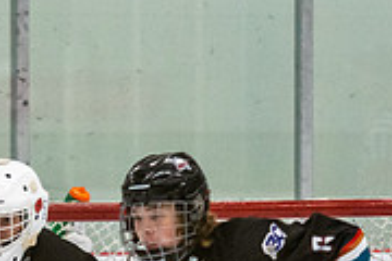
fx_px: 7926
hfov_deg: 2.8
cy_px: 325
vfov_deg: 1.9
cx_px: 63
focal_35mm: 728
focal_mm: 120
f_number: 2.8
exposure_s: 1/640
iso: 1800
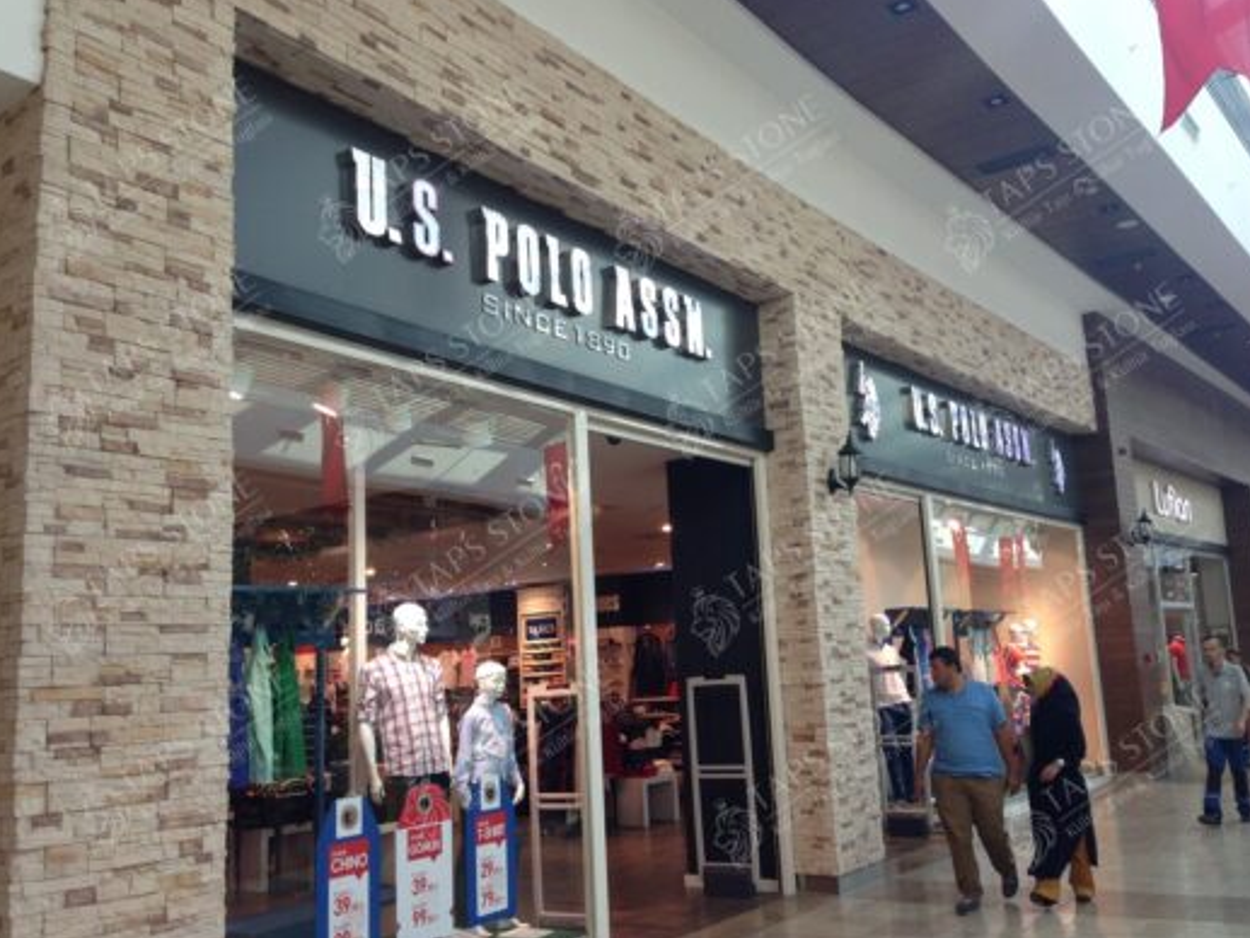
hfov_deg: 53.9
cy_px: 469
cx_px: 630
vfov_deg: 41.8
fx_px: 1228
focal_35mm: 34
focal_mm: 4.12
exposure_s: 1/120
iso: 80
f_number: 2.4
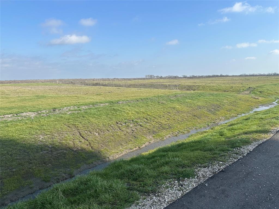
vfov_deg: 56.8
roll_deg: +2.1
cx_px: 140
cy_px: 104
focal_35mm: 24
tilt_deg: -7.2
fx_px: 193
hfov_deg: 71.6
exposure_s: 1/4545
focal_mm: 6.86
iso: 80
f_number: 1.78
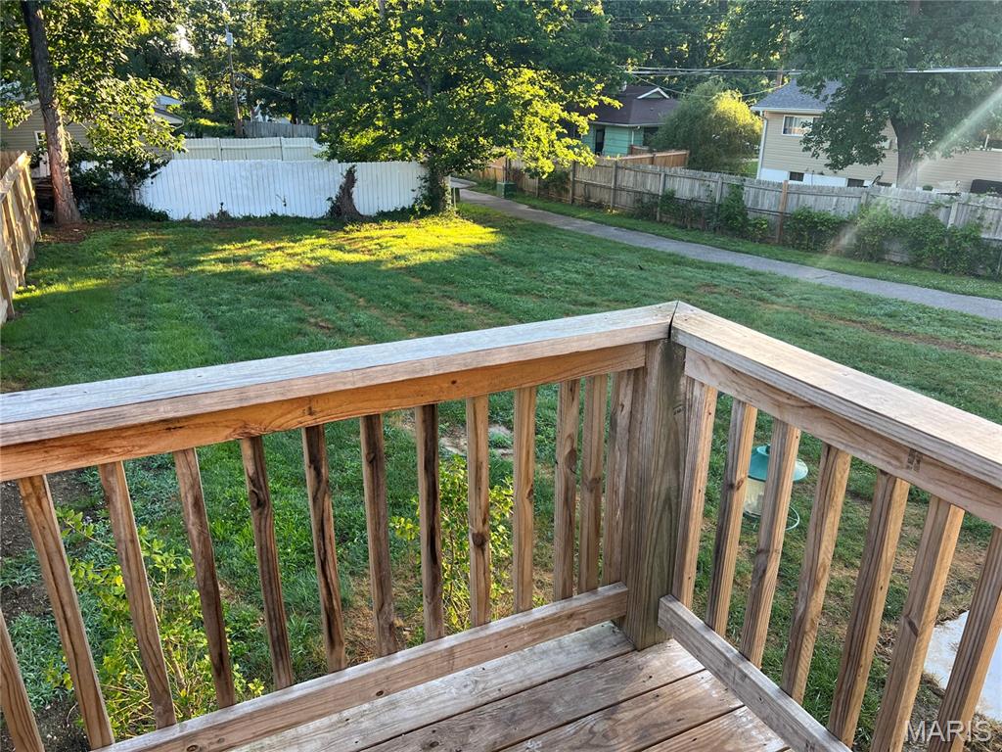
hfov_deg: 67.3
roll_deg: -0.5
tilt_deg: -22.5
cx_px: 501
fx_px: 753
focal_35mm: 26
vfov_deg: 53.1
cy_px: 376
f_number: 1.5
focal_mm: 5.7
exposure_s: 1/167
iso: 40
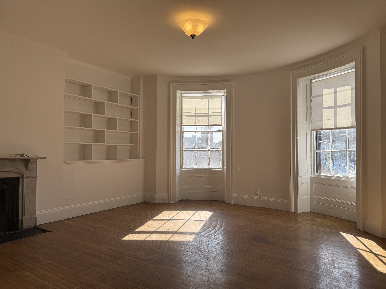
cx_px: 193
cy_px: 144
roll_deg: -0.3
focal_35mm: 24
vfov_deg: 56.8
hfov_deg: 71.6
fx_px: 268
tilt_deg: +0.0
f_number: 1.78
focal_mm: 6.76
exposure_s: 1/1493
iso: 80
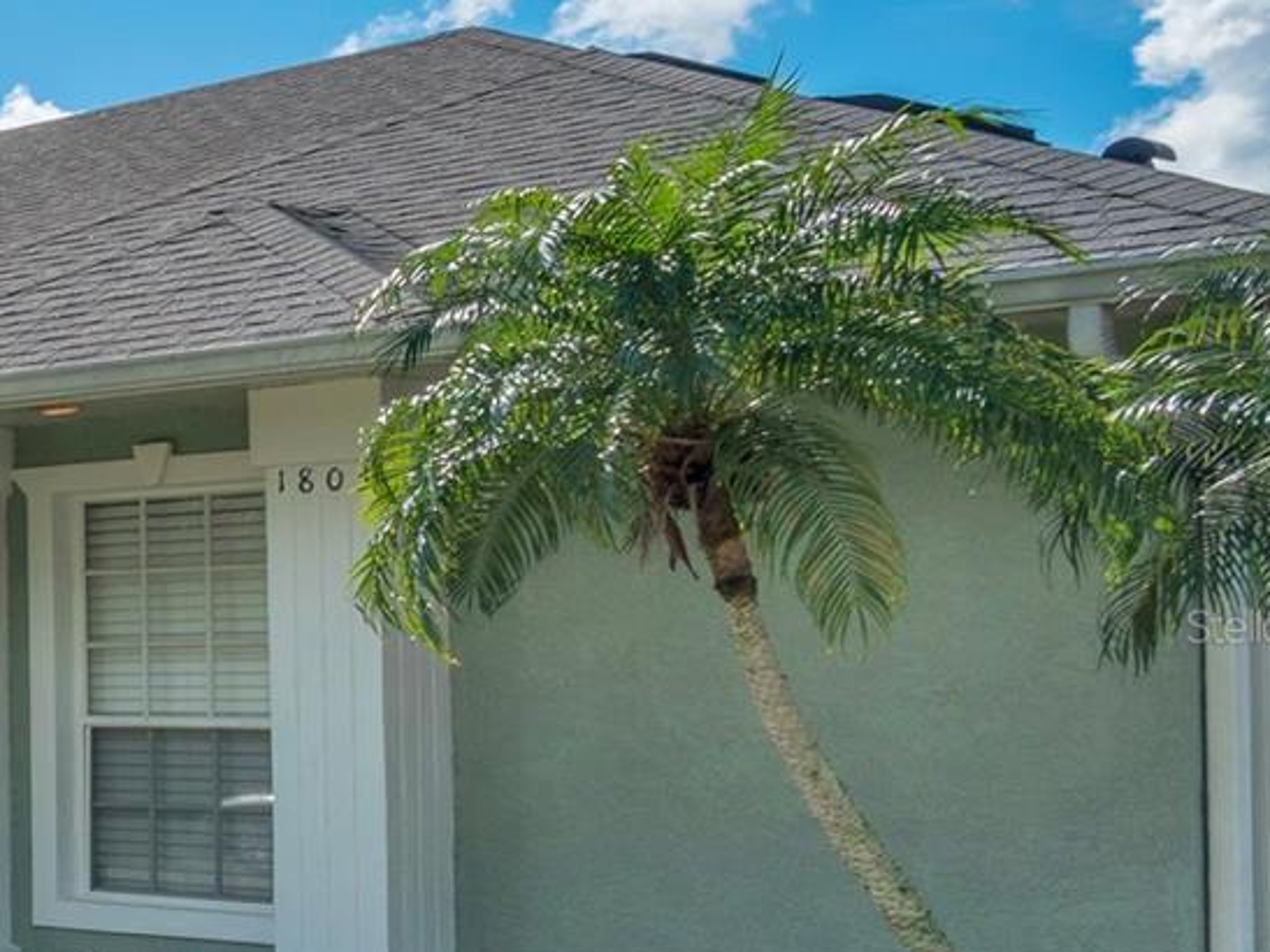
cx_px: -464
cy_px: 625
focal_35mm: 45
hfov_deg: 30.7
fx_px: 1651
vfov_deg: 31.9
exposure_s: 1/320
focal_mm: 16
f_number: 10
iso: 100
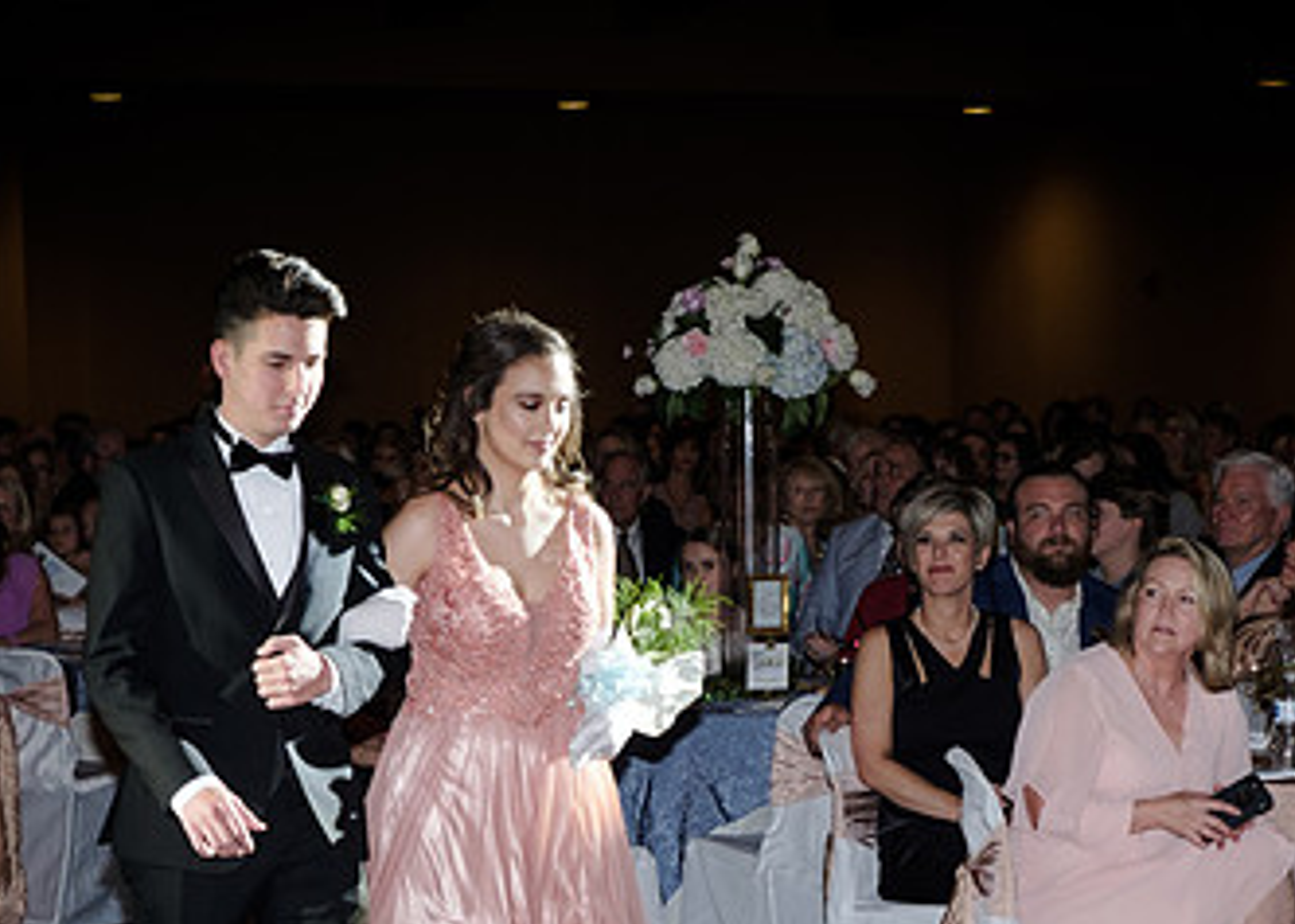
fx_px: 4891
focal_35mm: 133
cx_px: 531
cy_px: 893
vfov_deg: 10.7
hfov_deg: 15.1
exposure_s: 1/125
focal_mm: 41.4
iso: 200
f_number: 2.8
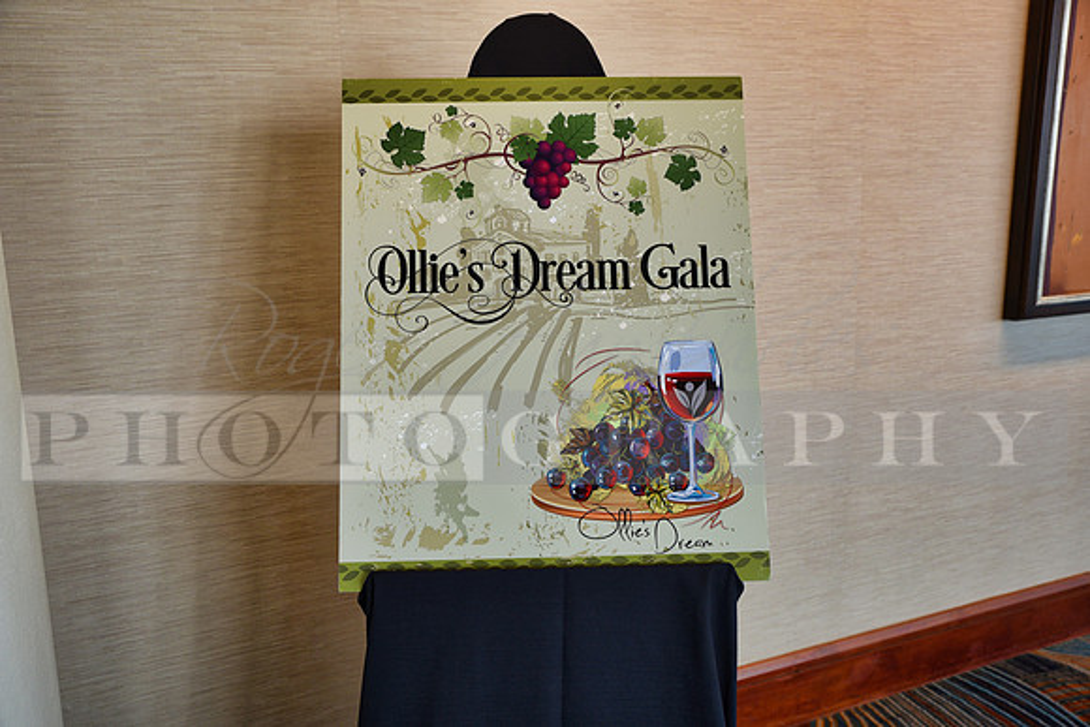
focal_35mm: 35
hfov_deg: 54.4
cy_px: 364
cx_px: 545
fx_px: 1060
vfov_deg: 37.9
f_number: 5
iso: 200
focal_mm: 35
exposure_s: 1/80
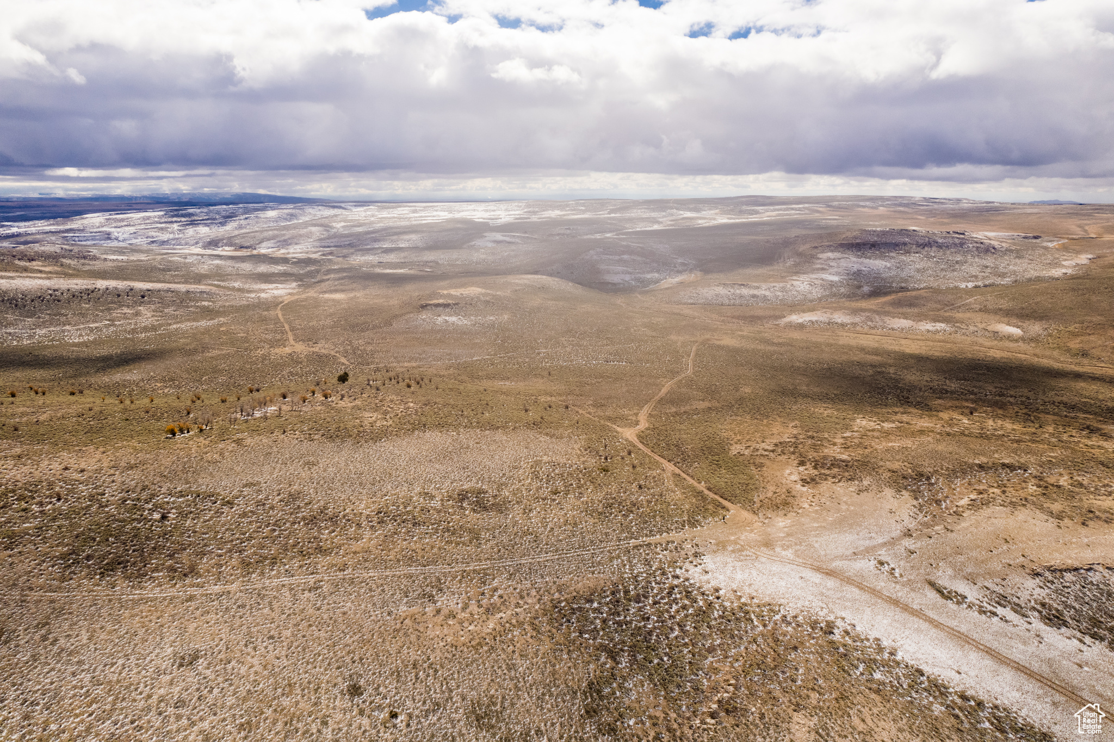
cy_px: 371
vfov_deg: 57.2
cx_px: 557
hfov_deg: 78.6
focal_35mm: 22
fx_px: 681
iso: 200
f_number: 2.8
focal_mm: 8.38
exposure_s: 1/3200
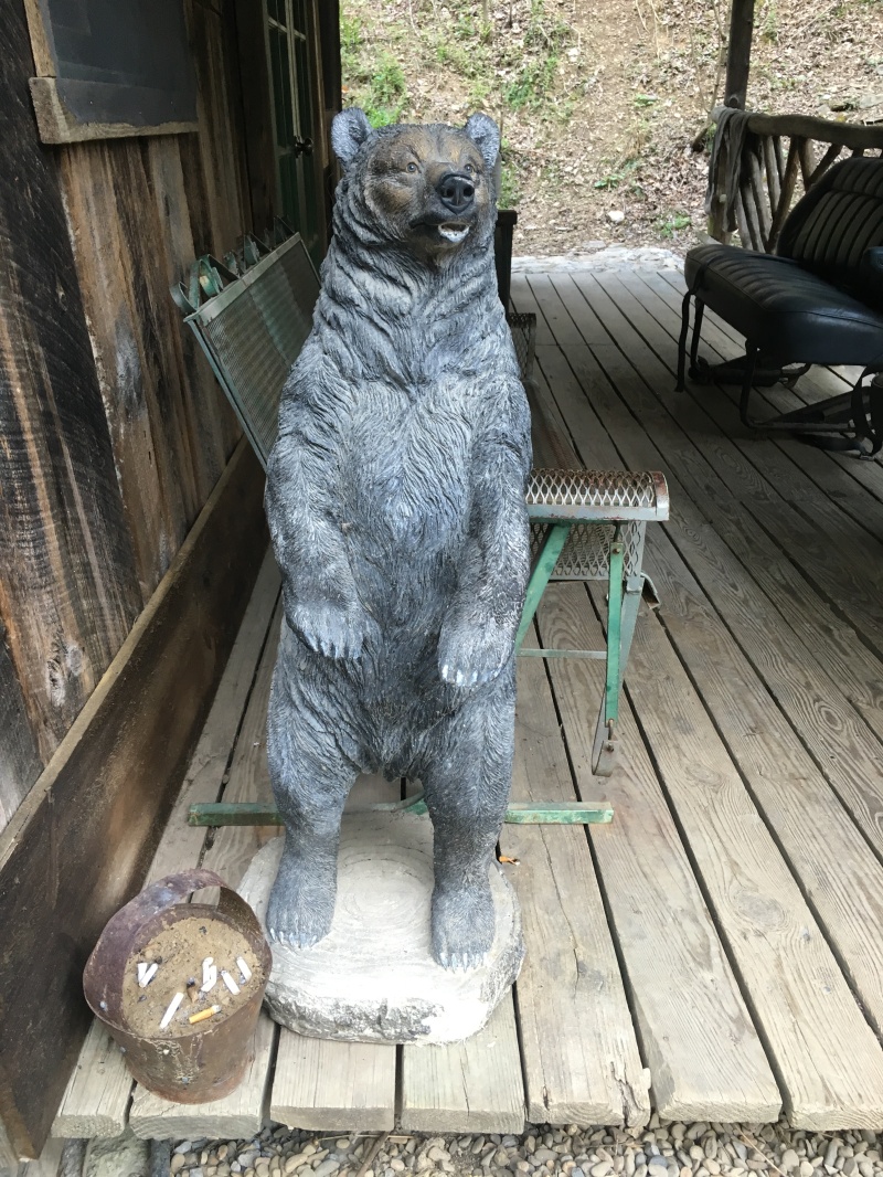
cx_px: 442
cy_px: 588
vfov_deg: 61.6
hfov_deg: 48.2
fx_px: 986
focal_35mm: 29
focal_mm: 4.15
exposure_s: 1/30
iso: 64
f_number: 2.2
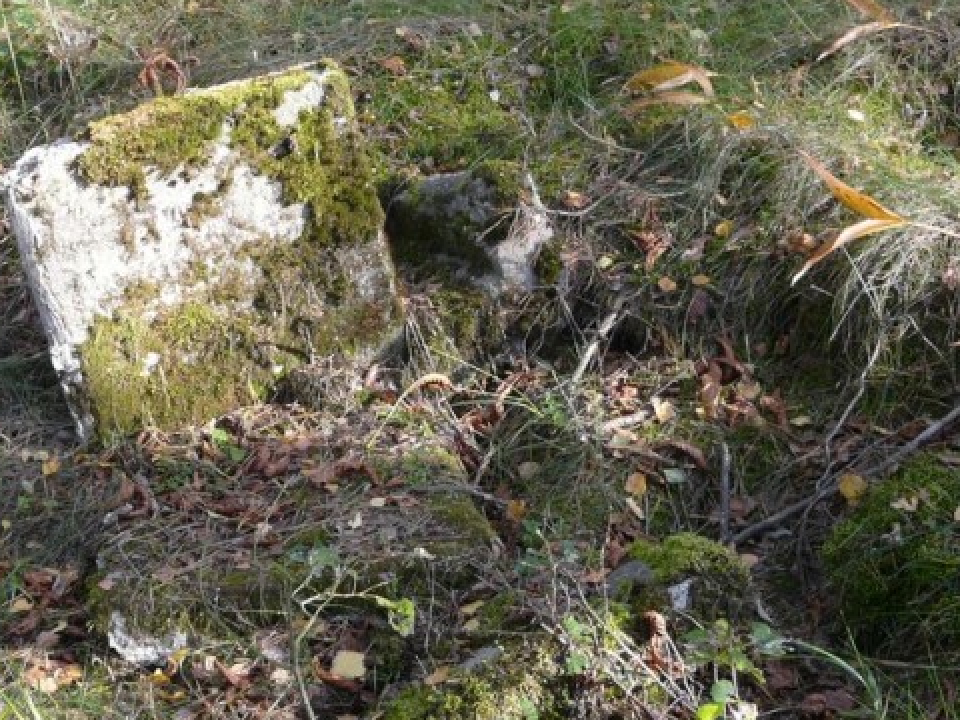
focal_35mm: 60
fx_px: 1664
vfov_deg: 24.4
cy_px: 276
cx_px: 290
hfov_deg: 31.8
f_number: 2.8
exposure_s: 1/80
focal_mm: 5.9
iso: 100
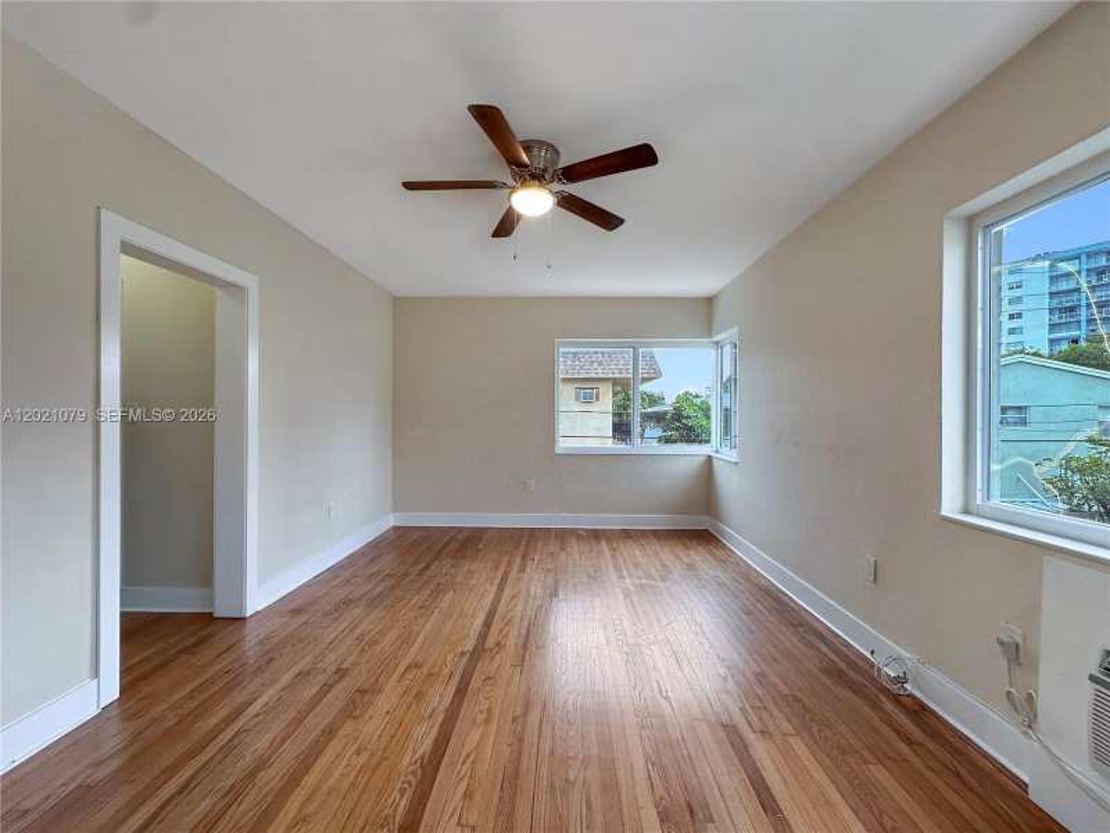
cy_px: 416
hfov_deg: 102.1
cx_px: 555
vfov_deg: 85.7
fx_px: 449
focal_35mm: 14
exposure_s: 1/120
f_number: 2.2
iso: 160
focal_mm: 2.22
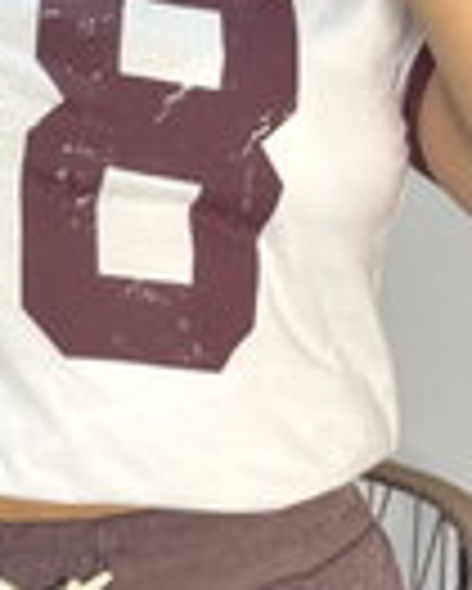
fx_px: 3331
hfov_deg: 8.1
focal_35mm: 191
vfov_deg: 10.1
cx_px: 4
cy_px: 245
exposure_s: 1/50
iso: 160
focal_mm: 6.76
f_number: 1.78
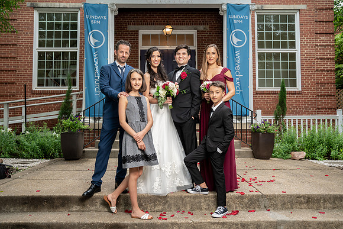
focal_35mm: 31
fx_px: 296
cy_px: 114
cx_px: 172
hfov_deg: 60.3
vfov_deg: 42.3
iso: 1250
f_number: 5.6
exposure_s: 1/250
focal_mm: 31
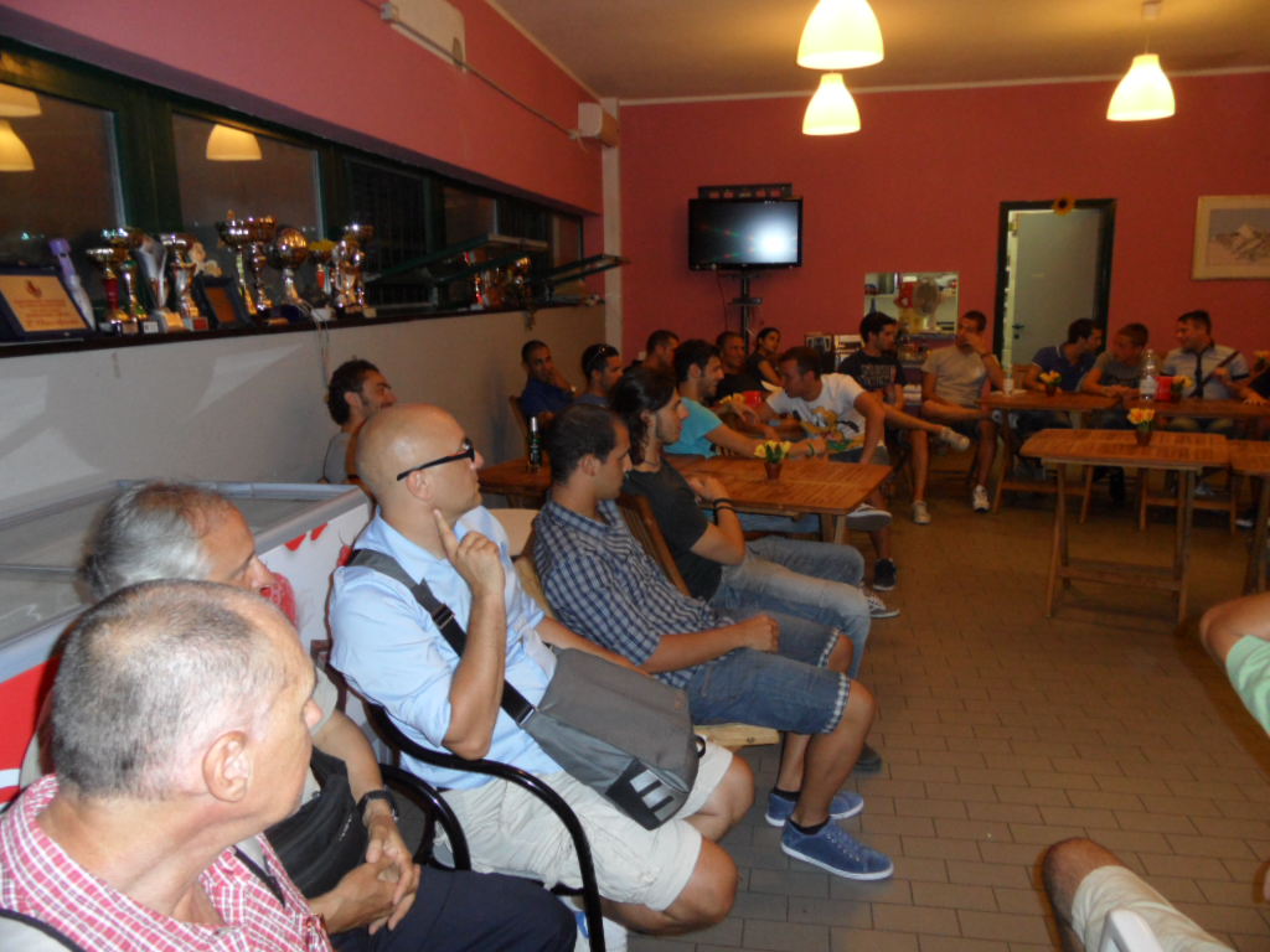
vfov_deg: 56.8
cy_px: 476
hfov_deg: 71.6
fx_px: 881
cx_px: 635
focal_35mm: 24
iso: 200
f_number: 3.2
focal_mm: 3.9
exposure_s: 1/30
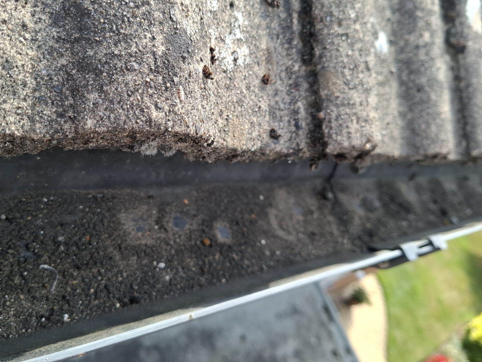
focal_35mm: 29
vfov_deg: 48.1
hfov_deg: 61.5
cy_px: 153
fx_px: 404
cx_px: 214
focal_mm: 5.54
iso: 50
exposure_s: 1/299
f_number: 1.8
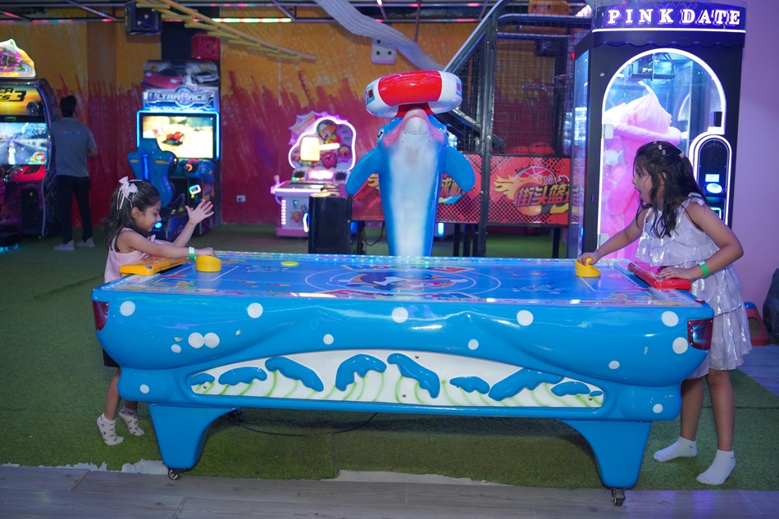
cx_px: 390
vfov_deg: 37.8
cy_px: 260
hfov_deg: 54.4
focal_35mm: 35
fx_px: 757
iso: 2500
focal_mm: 35
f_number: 2.8
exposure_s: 1/125
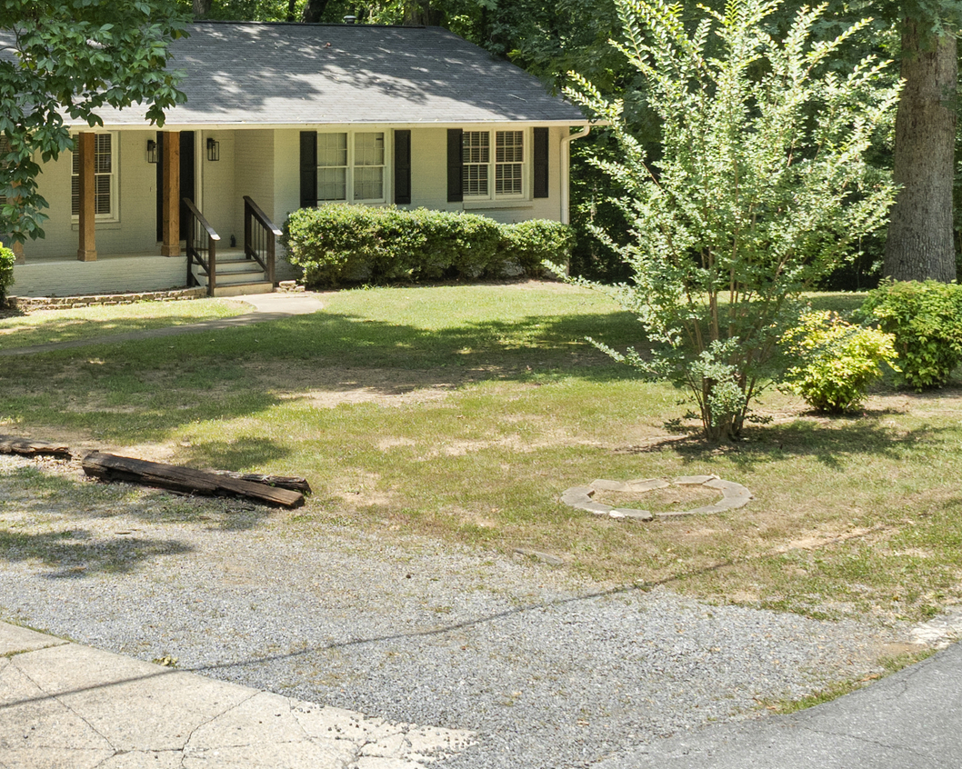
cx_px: 84
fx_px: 1936
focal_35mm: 68
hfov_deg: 26.9
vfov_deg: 22.1
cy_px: 118
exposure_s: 1/80
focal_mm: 12.29
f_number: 2.8
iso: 130
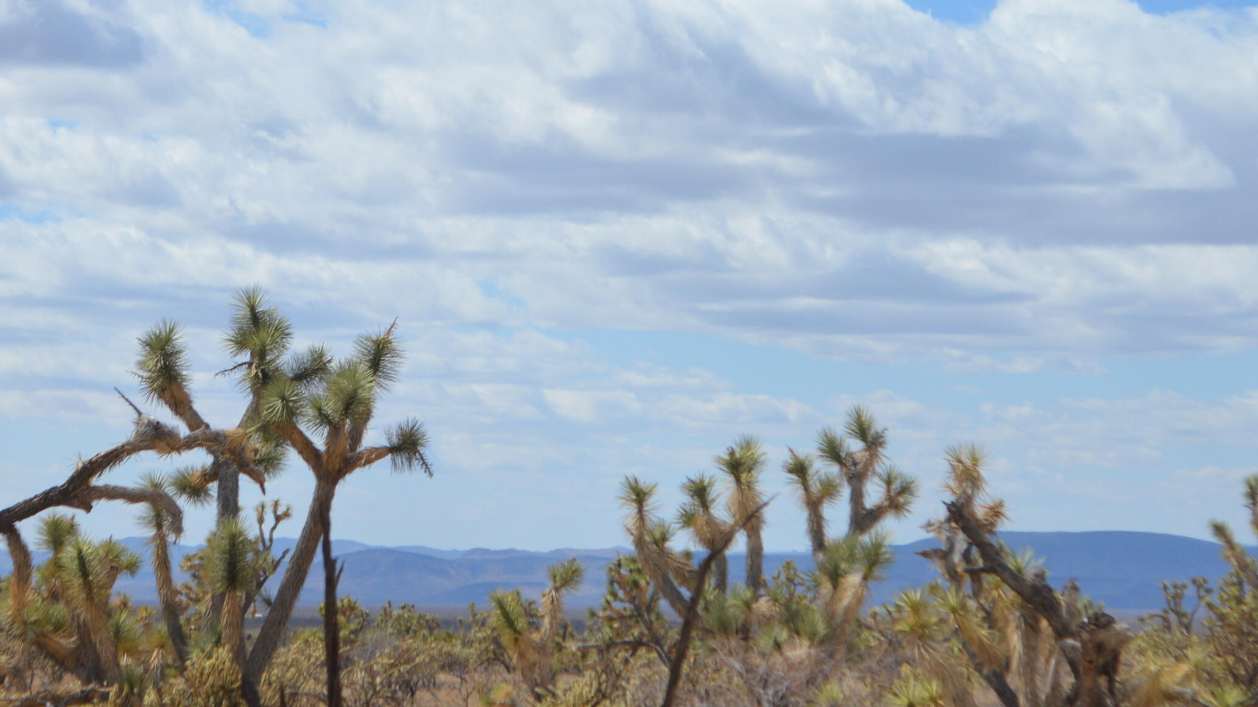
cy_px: 491
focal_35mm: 126
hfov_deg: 17.1
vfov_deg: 9.6
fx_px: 4195
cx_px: 590
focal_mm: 55
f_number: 8
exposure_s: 1/2000
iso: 400
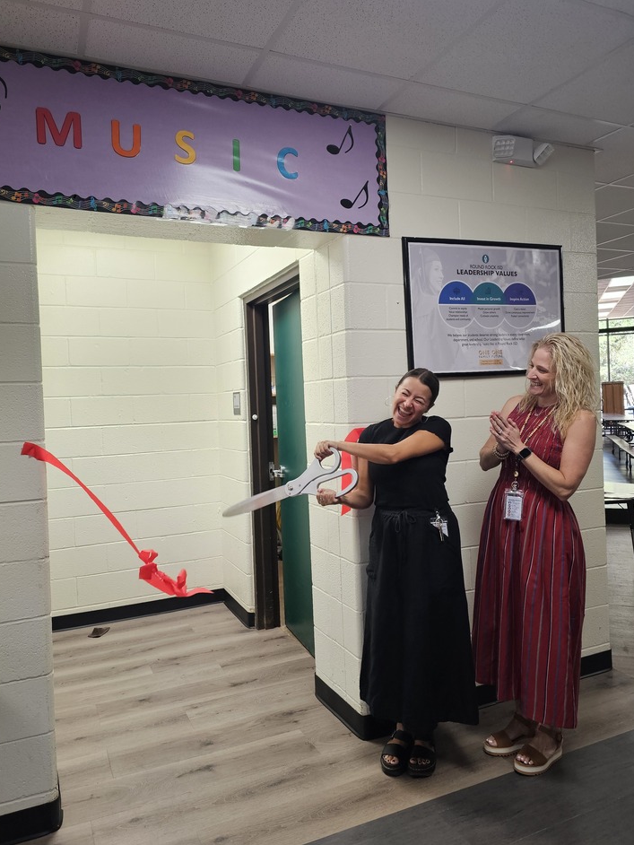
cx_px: 302
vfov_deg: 69.4
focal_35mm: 25
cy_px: 415
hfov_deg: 54.9
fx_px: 610
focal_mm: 6.3
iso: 250
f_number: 1.7
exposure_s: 1/120
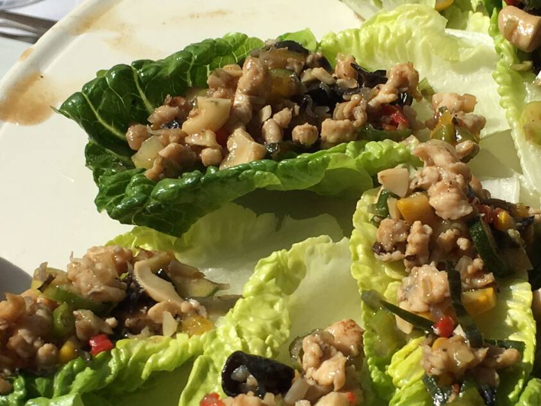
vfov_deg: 16.8
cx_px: 349
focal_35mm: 88
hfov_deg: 22.2
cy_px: 237
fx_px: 1375
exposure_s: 1/3663
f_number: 2.2
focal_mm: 4.15
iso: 25
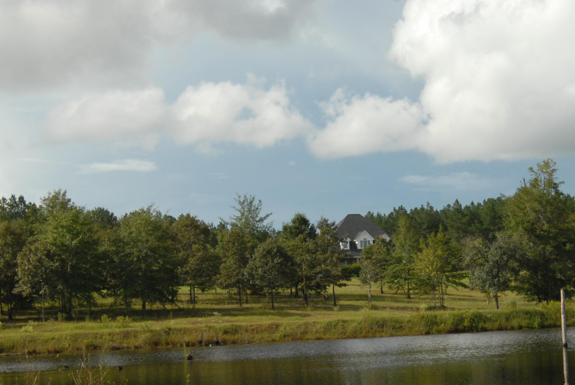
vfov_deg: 18.1
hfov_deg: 26.9
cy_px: 282
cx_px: 346
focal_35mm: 75
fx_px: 1199
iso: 400
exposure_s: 1/350
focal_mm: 34
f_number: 10
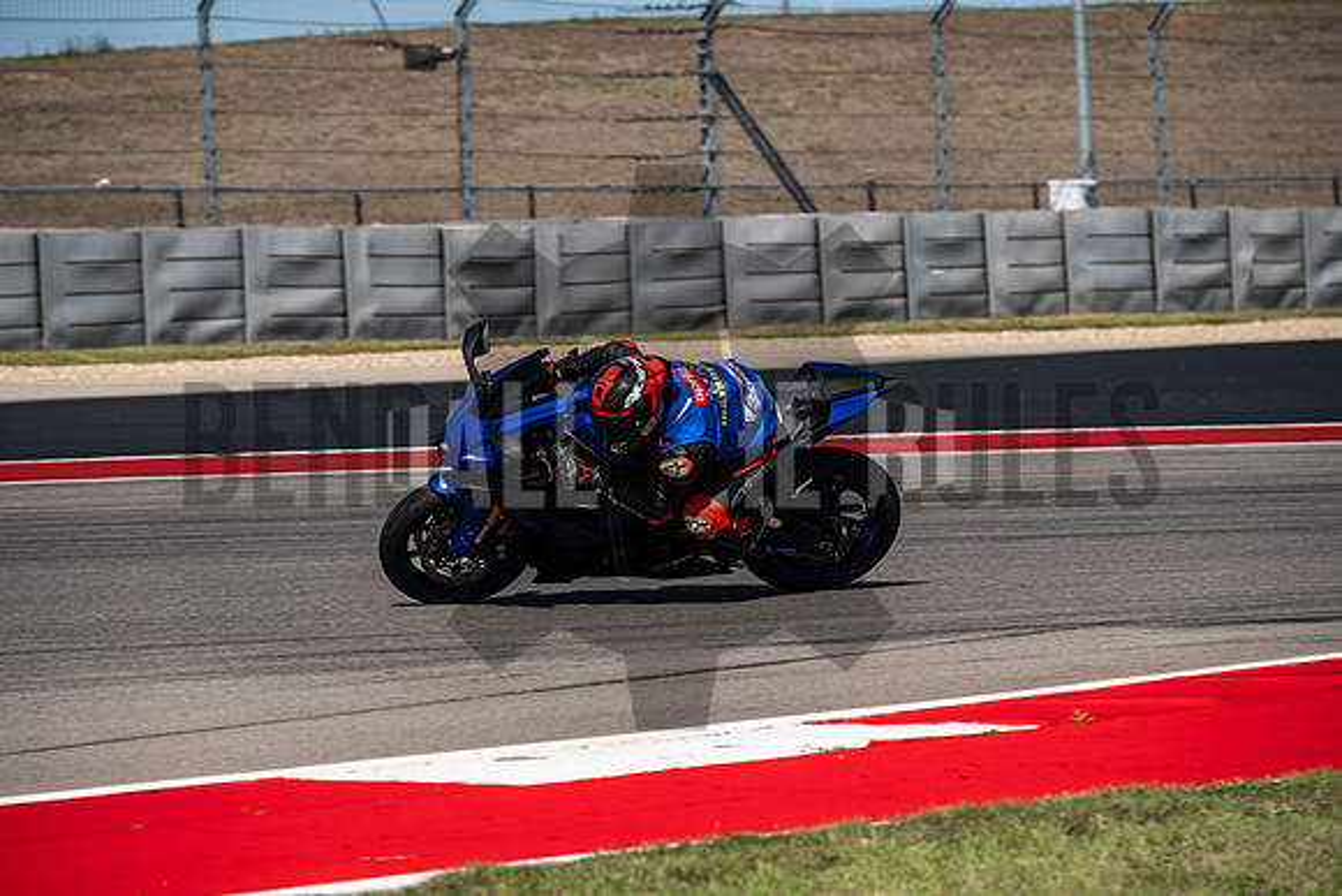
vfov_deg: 6.5
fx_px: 7830
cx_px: 671
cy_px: 448
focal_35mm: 210
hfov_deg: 9.8
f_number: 5
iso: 160
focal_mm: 140
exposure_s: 1/1000
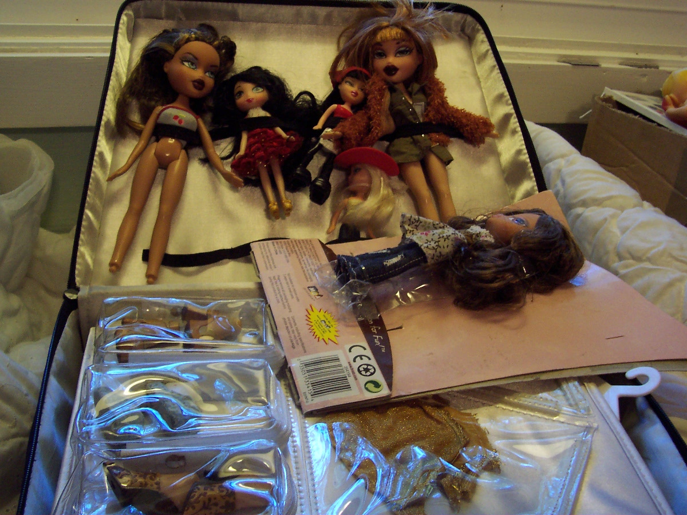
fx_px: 734
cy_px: 258
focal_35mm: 37
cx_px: 344
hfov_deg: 50.1
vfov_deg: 38.7
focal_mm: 5.6
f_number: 2.8
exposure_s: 1/20
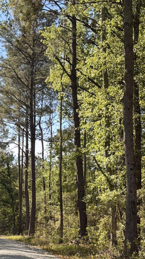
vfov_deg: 23.4
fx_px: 622
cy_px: 157
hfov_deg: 13.1
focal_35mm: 91
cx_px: 1
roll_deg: -0.4
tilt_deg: +5.7
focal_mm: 6.76
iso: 100
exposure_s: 1/2494
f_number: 1.78
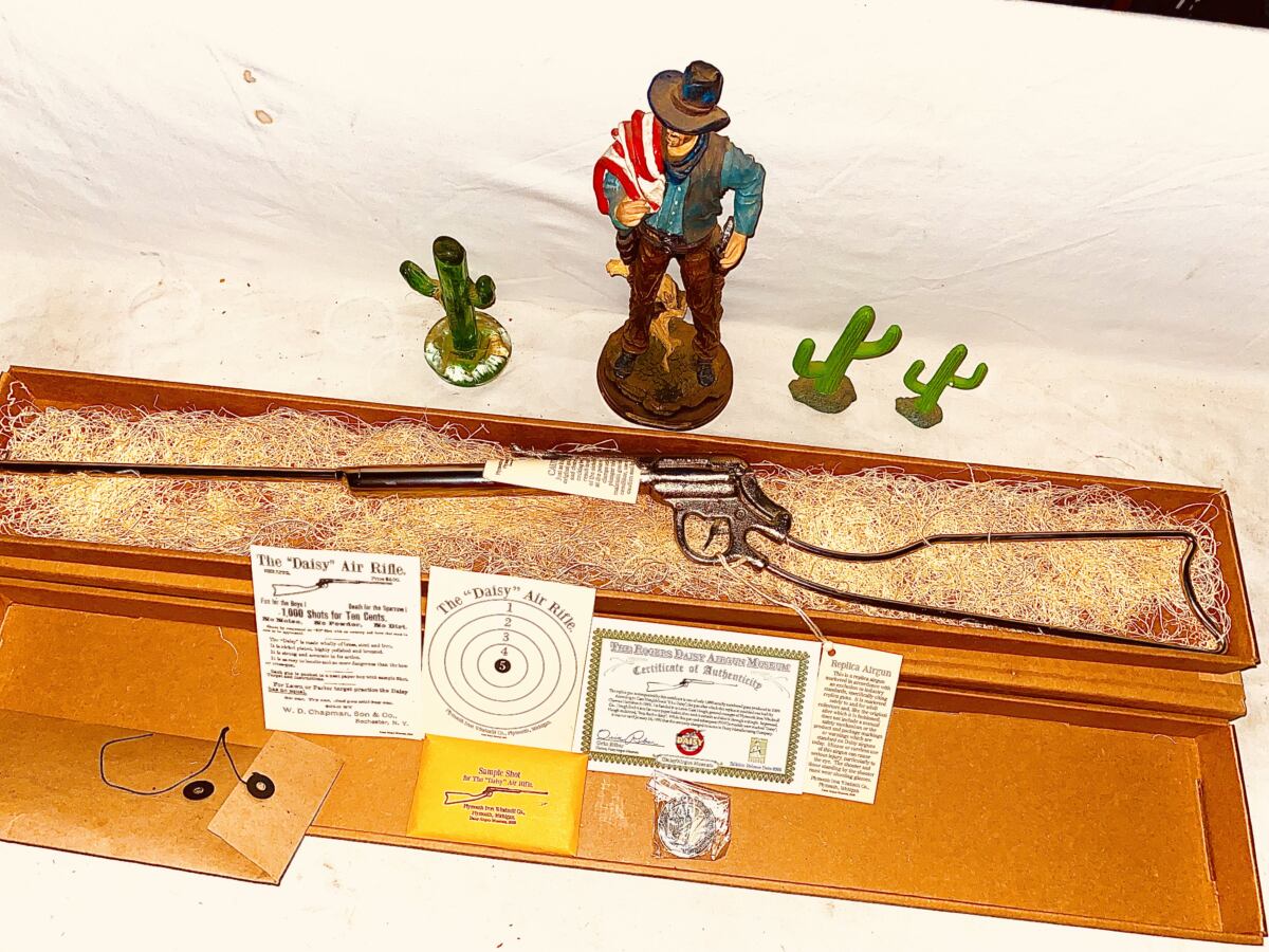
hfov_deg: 67.3
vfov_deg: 53.1
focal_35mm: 26
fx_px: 953
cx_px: 634
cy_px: 476
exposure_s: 1/32
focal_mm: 4.25
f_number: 1.8
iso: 40
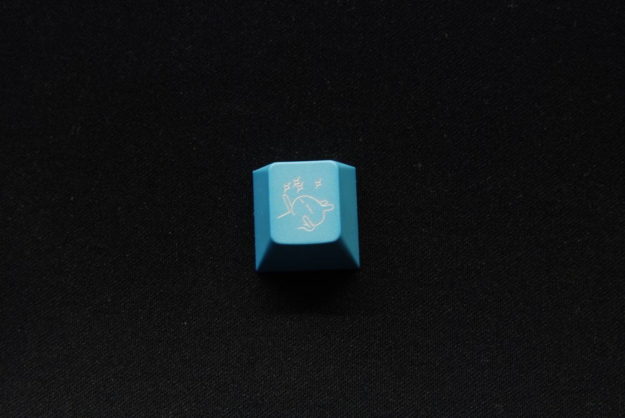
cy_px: 209
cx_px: 312
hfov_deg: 20.6
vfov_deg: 13.9
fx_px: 1720
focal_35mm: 99
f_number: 11
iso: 100
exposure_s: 1.3
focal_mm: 66
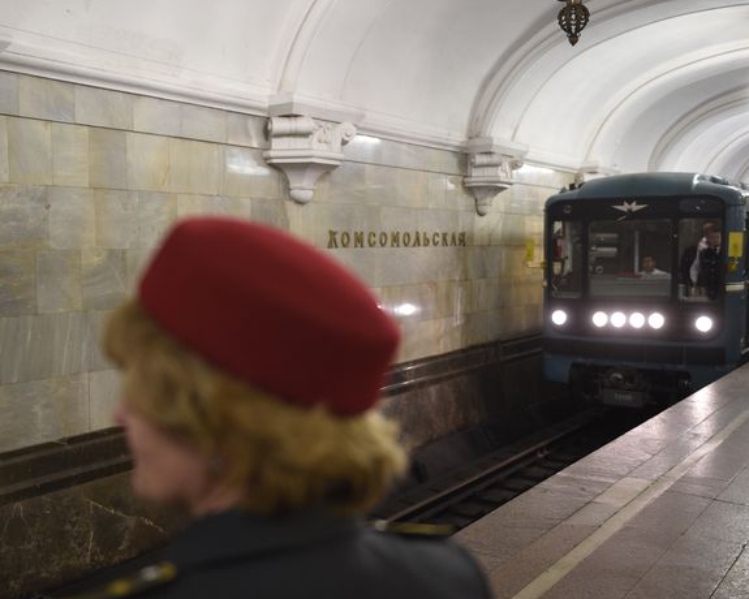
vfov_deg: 37.3
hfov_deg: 45.7
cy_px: 300
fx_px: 887
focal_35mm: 40
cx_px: 341
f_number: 2.8
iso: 2000
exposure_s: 1/200
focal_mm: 35
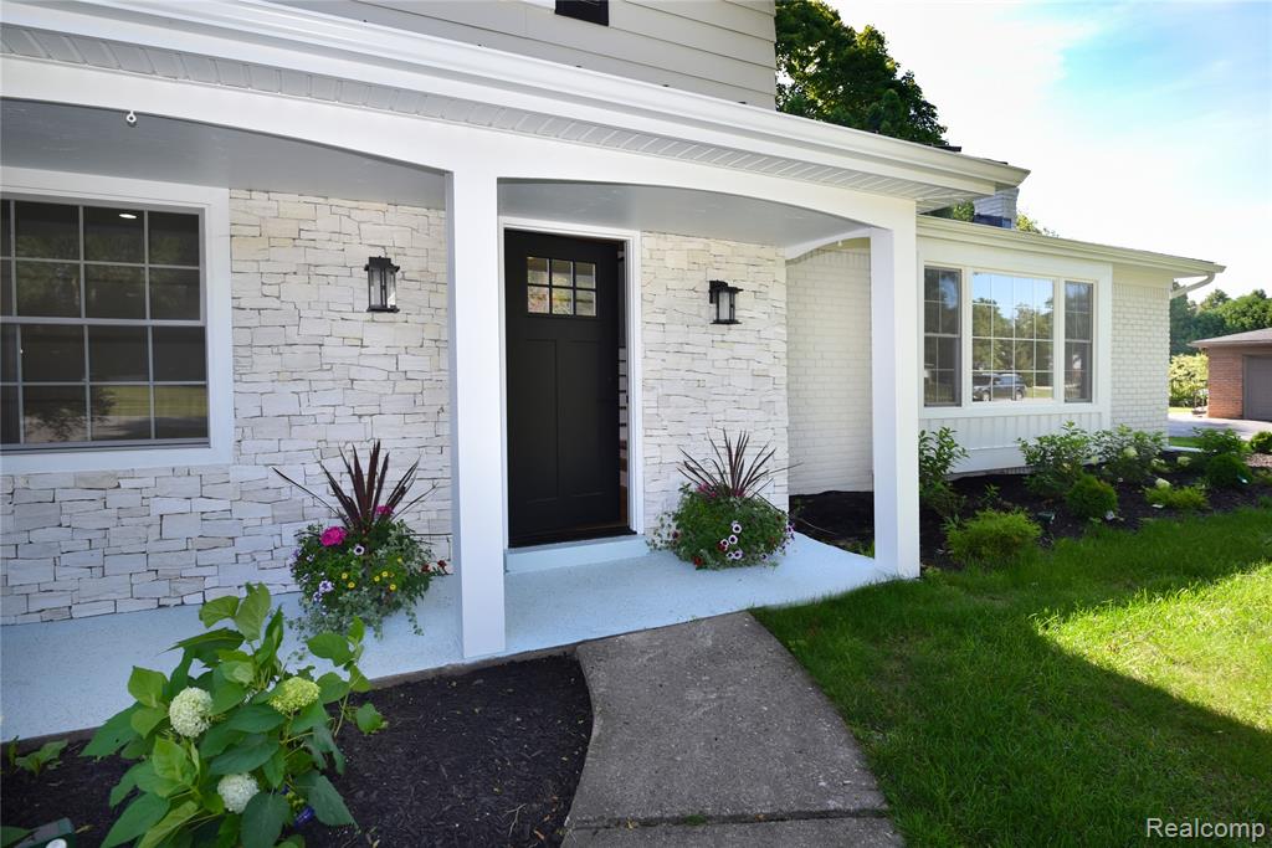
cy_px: 424
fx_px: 601
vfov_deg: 70.5
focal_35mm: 17
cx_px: 636
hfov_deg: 93.3
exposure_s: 1/60
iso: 125
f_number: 8
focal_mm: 17
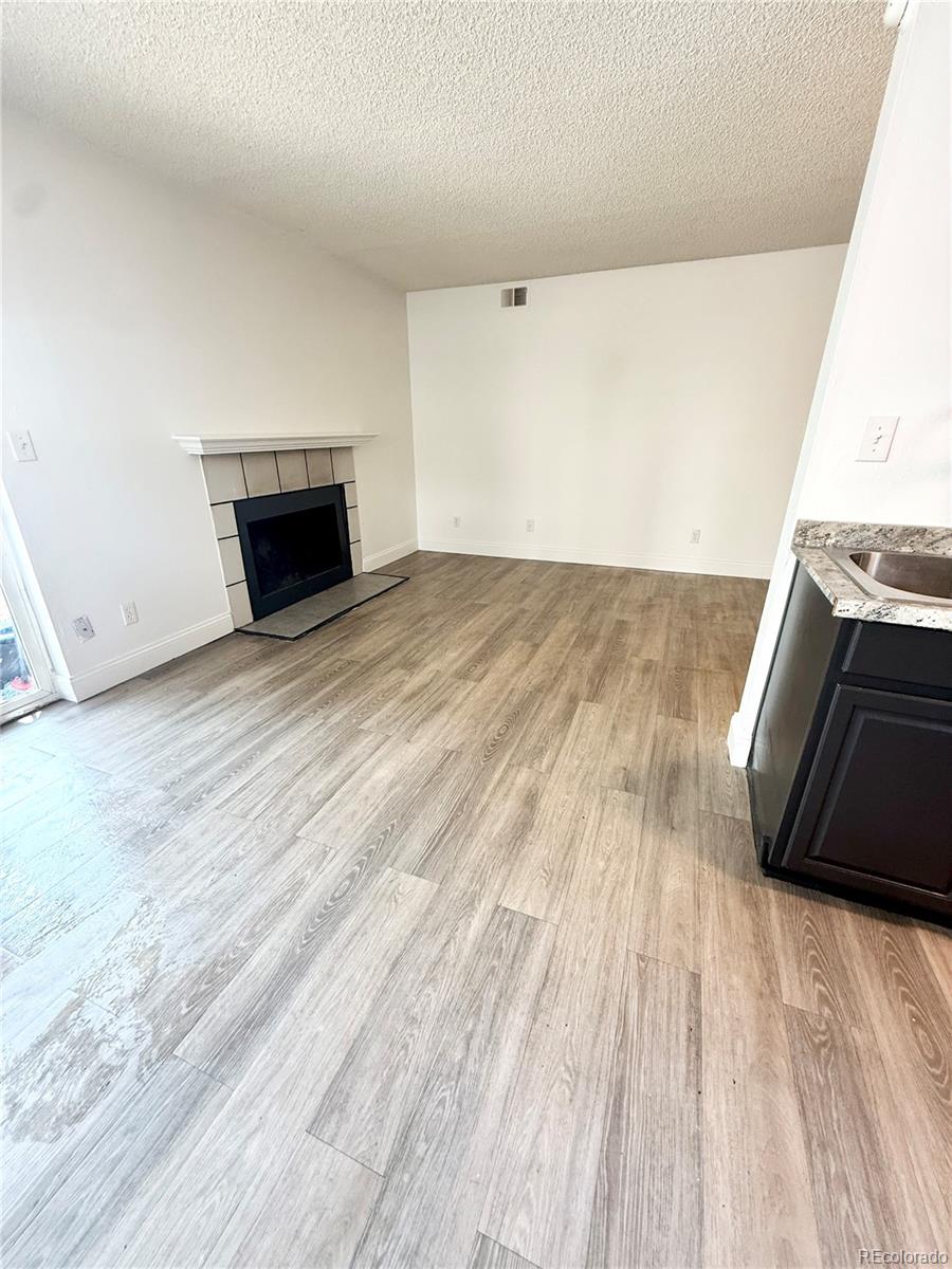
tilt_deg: -21.8
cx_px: 476
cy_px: 634
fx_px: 513
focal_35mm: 14
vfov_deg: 102.1
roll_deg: +0.1
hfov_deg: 85.7
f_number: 2.2
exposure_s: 1/60
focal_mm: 2.22
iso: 250
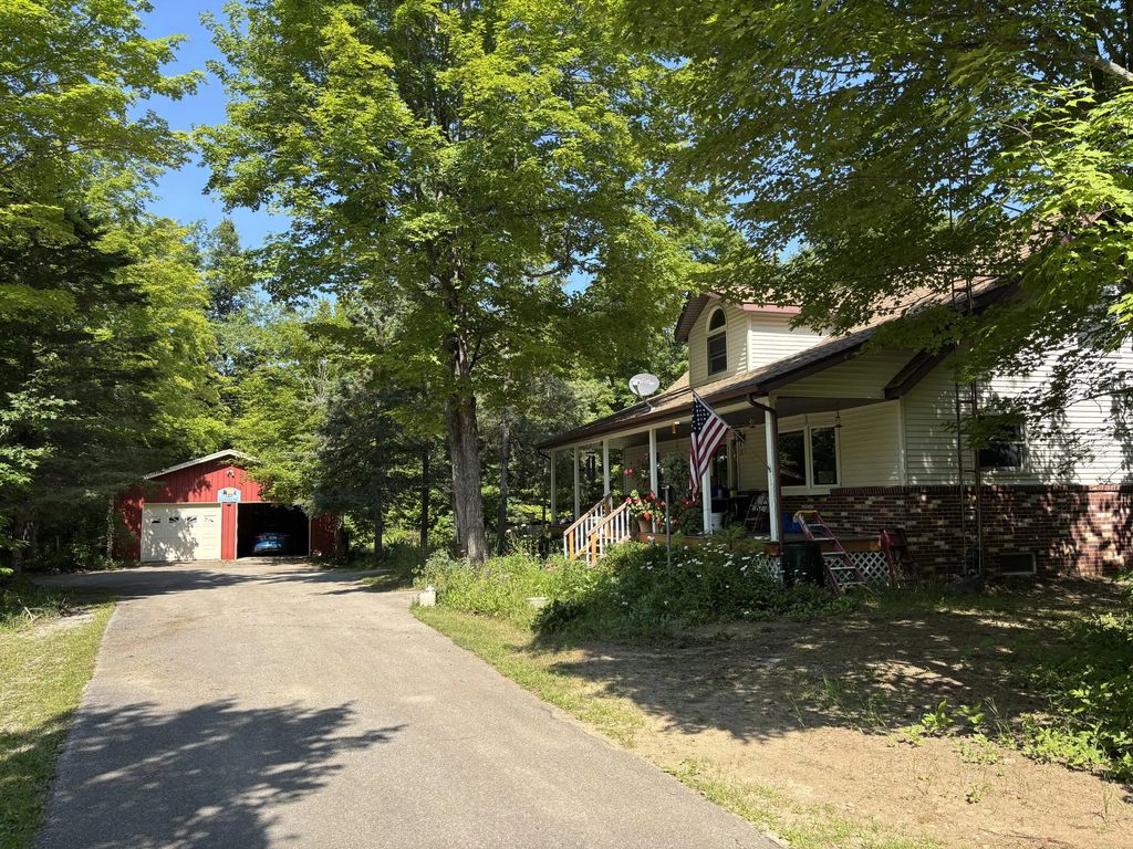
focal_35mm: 26
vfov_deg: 53.1
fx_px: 851
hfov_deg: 67.3
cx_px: 566
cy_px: 424
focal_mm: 5.96
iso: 50
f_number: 1.6
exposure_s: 1/1068
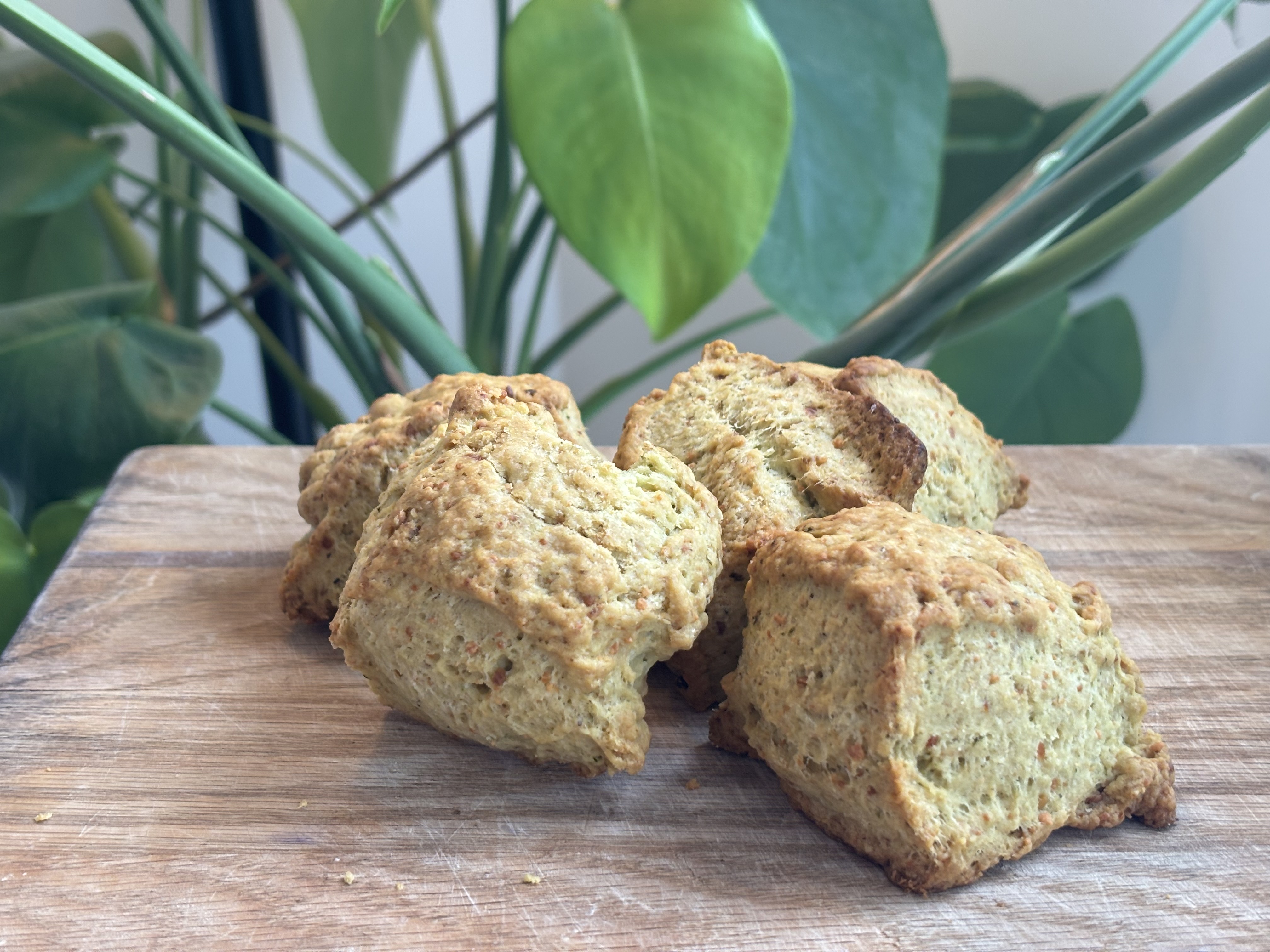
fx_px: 1908
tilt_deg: -21.4
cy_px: 476
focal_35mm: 52
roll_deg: +1.9
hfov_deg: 36.8
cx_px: 635
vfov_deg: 28.0
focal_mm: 5.96
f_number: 1.6
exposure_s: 1/60
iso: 40
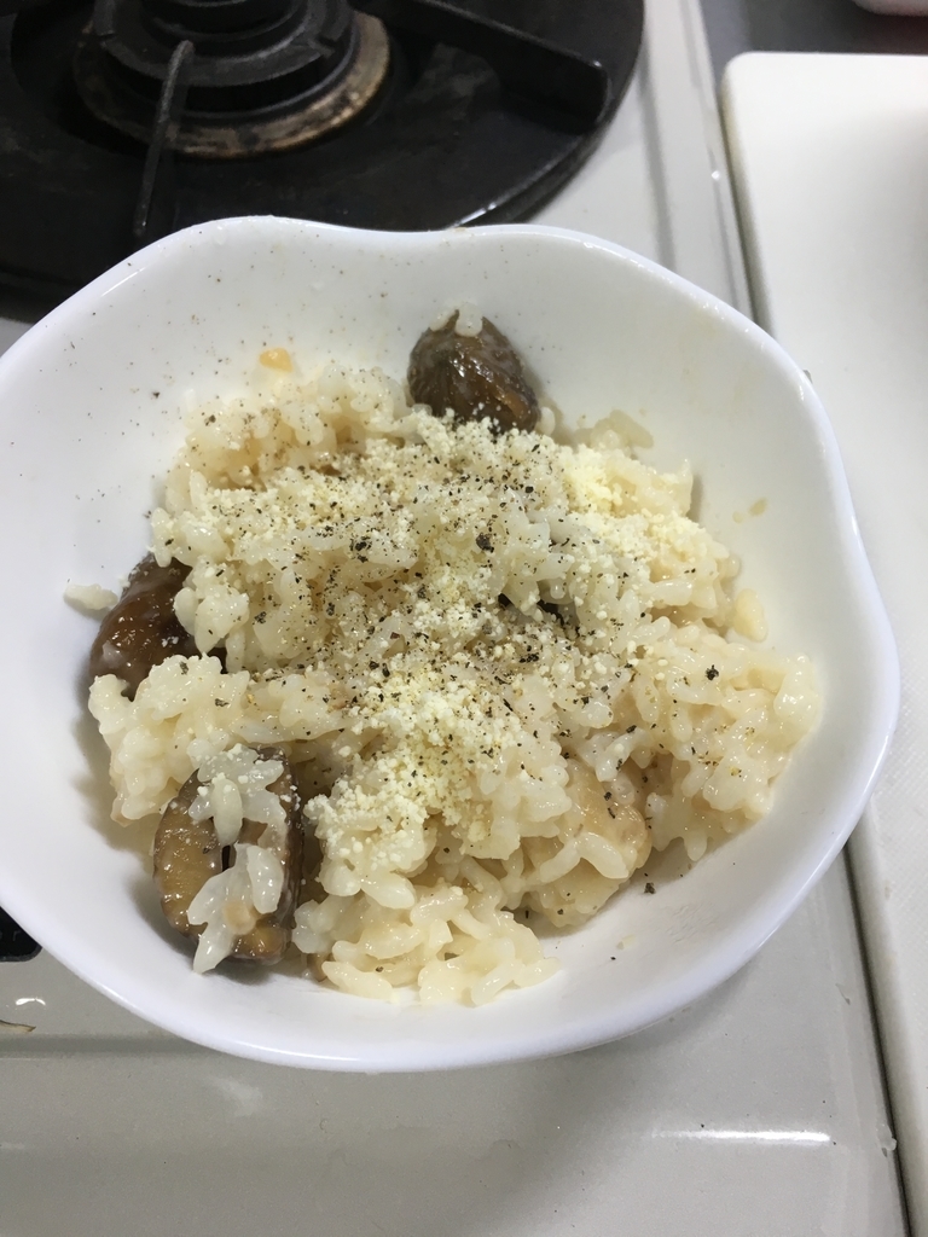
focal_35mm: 29
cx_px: 464
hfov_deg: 48.2
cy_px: 618
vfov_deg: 61.7
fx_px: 1037
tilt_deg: -59.9
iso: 80
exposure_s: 1/33
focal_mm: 4.15
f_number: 2.2
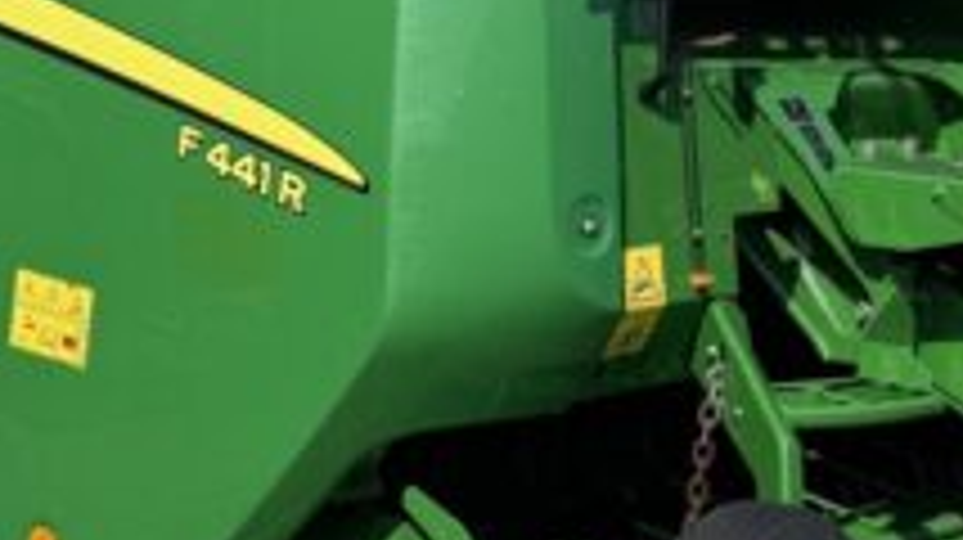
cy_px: 18
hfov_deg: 22.6
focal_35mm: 94
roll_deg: -0.2
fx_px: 2398
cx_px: 680
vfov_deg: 12.7
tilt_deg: +2.6
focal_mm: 6.76
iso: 80
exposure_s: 1/5319
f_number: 1.78
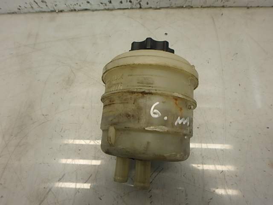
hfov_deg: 79.0
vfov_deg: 63.4
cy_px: 102
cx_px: 136
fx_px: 166
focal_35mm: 21
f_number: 3.5
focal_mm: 3.7
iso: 200
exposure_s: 1/60
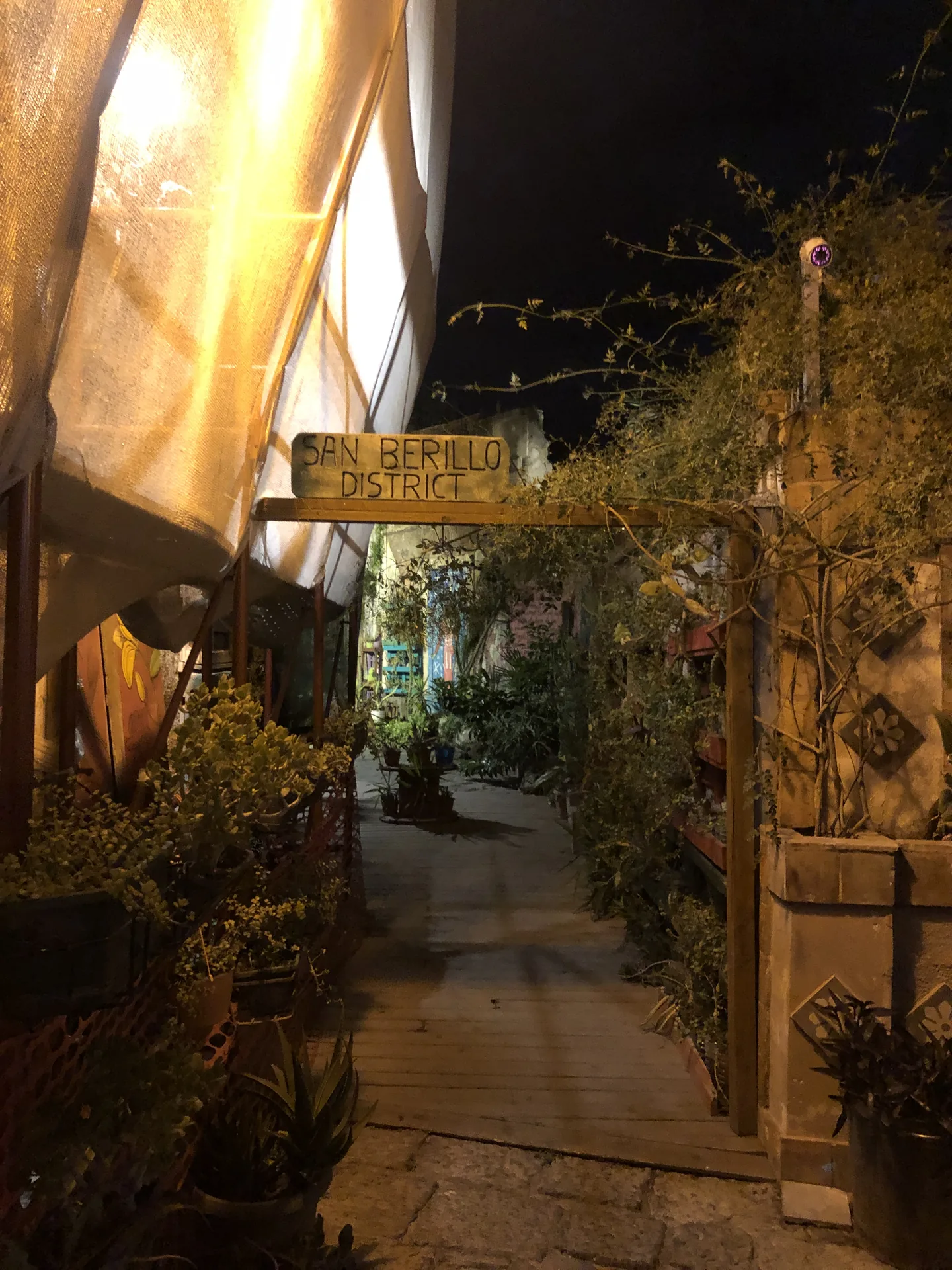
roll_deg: +0.5
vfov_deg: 63.4
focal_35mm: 28
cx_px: 476
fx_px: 1027
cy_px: 635
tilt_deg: +4.2
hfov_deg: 49.7
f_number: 1.8
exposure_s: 1/4
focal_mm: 3.99
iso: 100
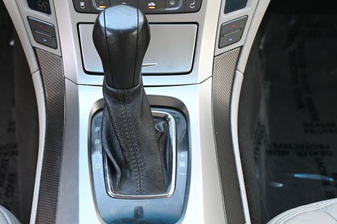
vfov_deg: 20.0
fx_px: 636
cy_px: 109
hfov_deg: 29.6
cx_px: 138
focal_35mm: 68
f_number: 5.6
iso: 1800
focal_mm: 38
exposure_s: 1/125
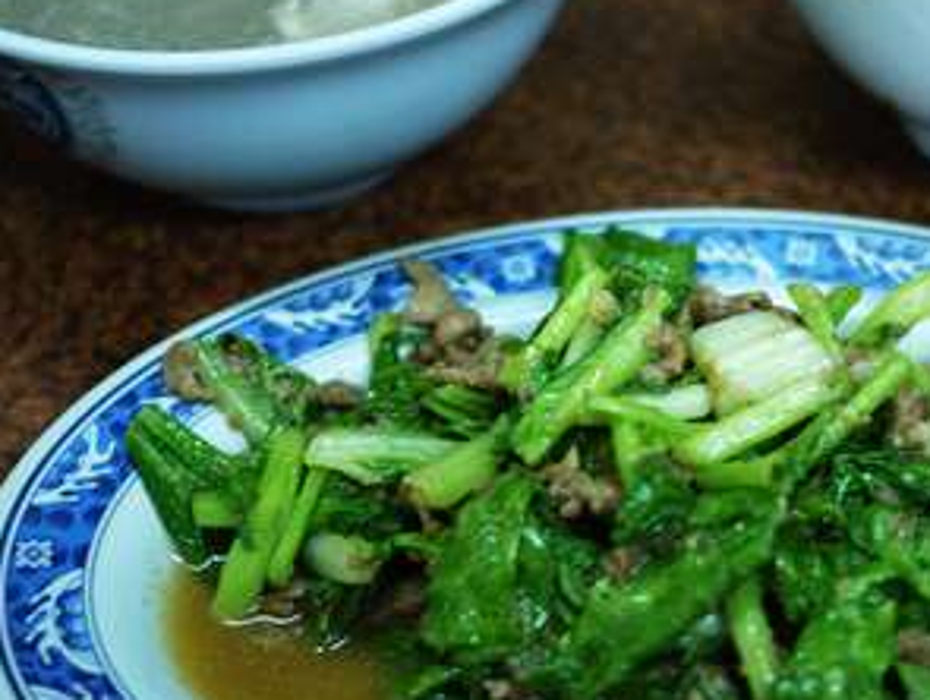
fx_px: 1748
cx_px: 646
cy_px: 274
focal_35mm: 65
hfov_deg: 29.5
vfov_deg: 22.6
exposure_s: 1/30
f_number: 1.7
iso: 125
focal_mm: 20
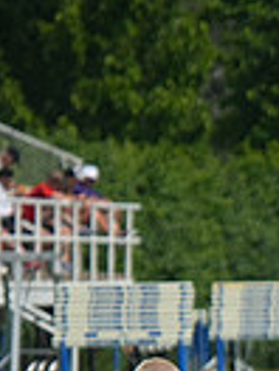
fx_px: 10026
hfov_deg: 1.6
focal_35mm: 933
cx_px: 741
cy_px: 496
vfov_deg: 2.1
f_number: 5.6
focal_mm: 220
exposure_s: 1/3200
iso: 500
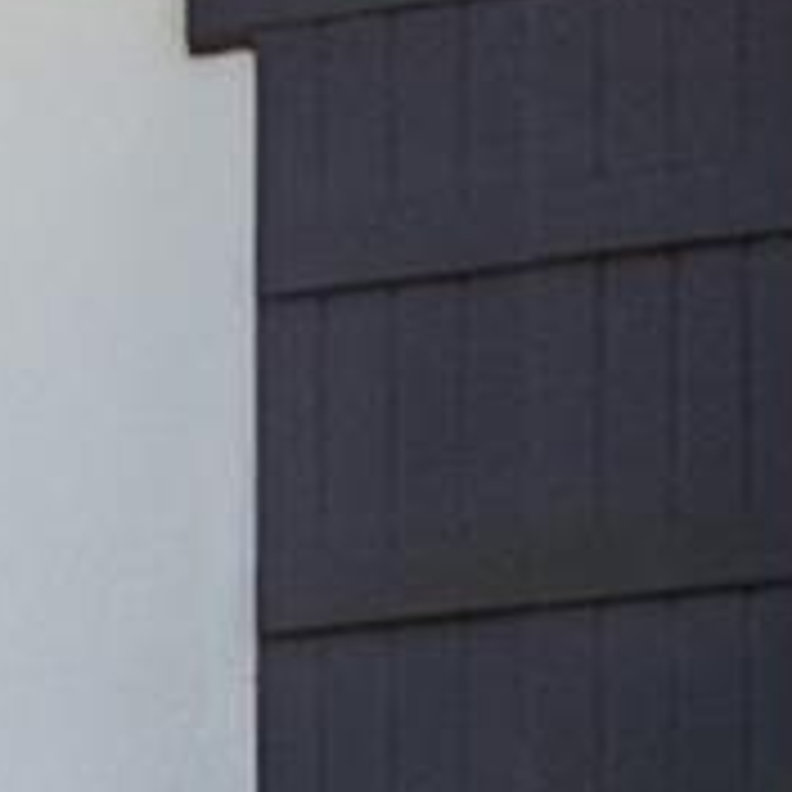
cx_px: -243
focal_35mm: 162
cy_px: 2338
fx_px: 4193
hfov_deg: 10.5
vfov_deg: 8.9
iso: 1250
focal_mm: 14
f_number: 5.6
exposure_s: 1/3000
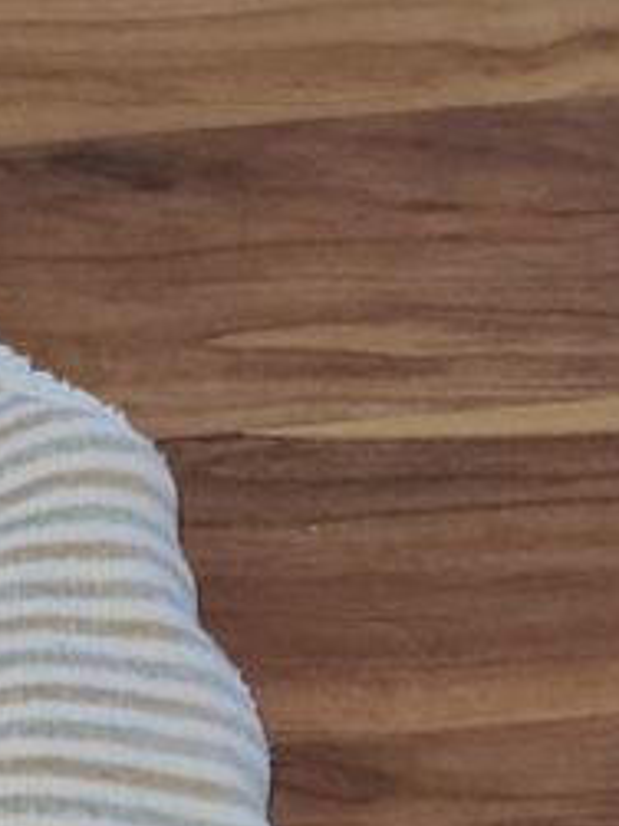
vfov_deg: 11.6
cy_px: 2007
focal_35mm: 138
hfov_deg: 10.0
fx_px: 3293
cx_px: -593
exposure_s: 1/100
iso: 200
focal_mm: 5.4
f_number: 1.8
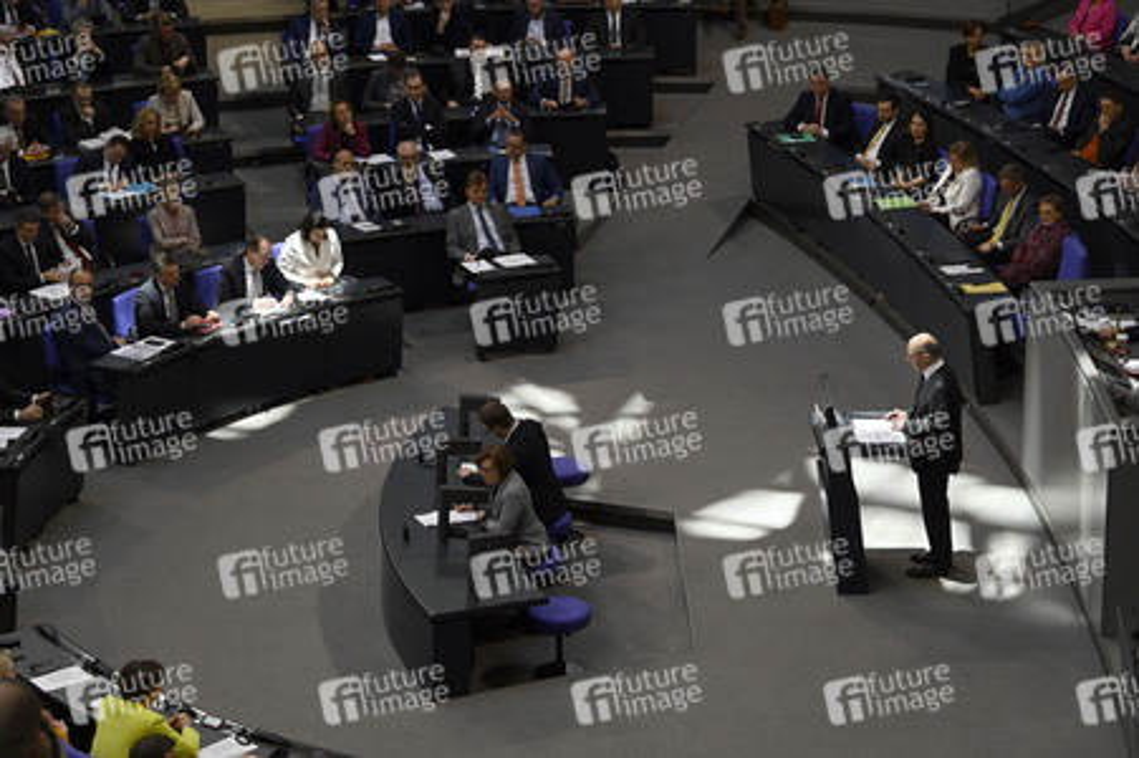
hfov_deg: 20.8
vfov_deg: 13.9
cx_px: 570
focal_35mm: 98
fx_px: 3098
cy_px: 379
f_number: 5
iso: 5000
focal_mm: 98
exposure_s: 1/1250
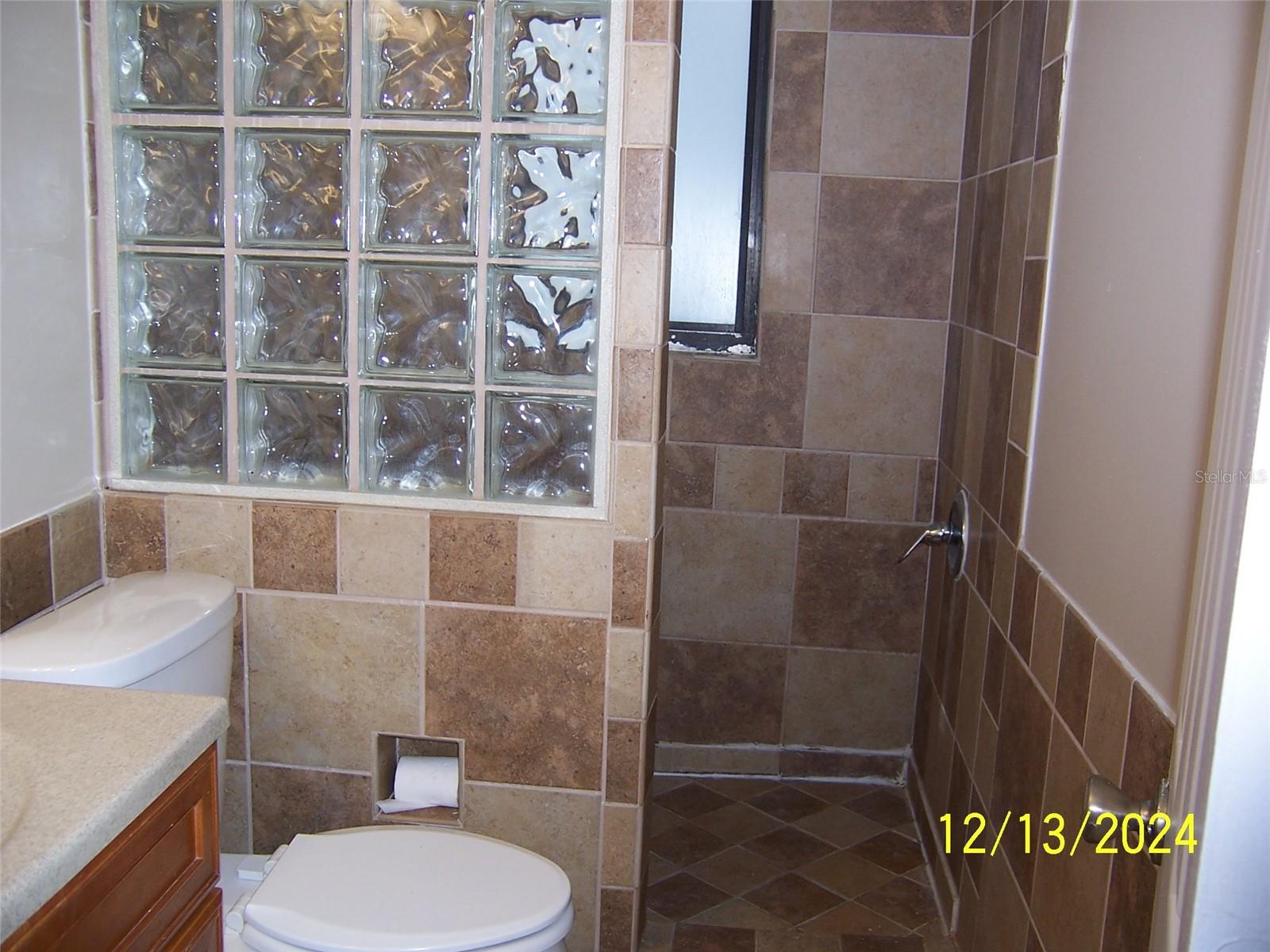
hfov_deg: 55.4
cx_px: 635
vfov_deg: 42.9
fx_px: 1211
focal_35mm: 33
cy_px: 476
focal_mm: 5.5
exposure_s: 1/60
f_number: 2.8
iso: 80
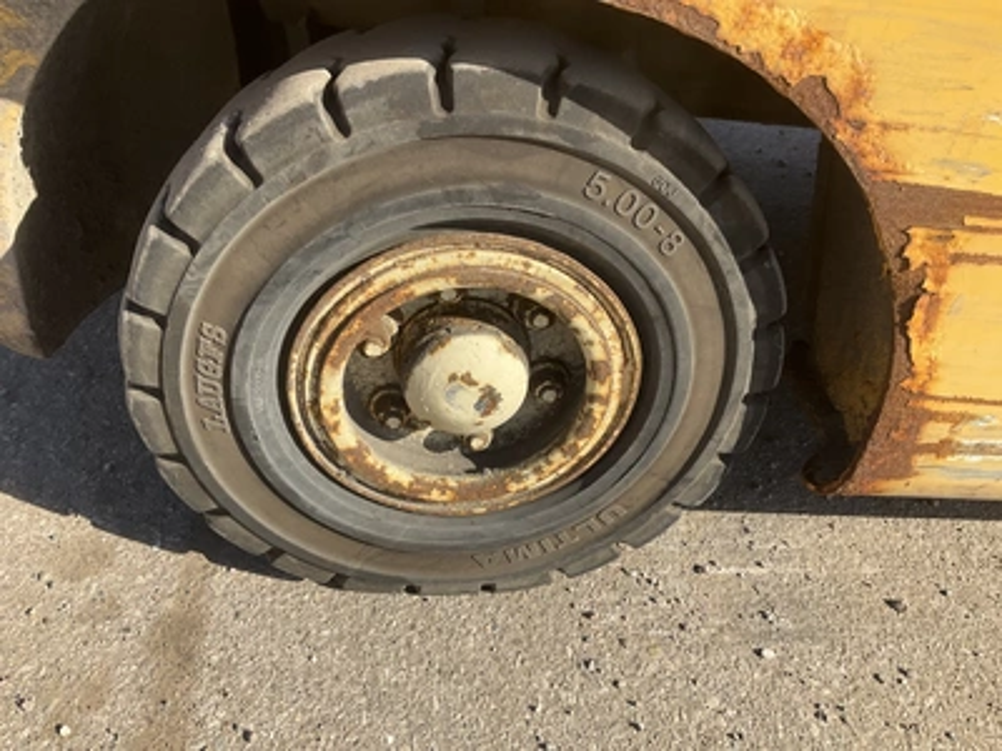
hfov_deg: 61.7
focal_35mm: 29
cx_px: 501
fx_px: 839
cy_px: 376
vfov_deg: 48.2
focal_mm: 3
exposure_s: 1/912
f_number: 1.8
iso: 25
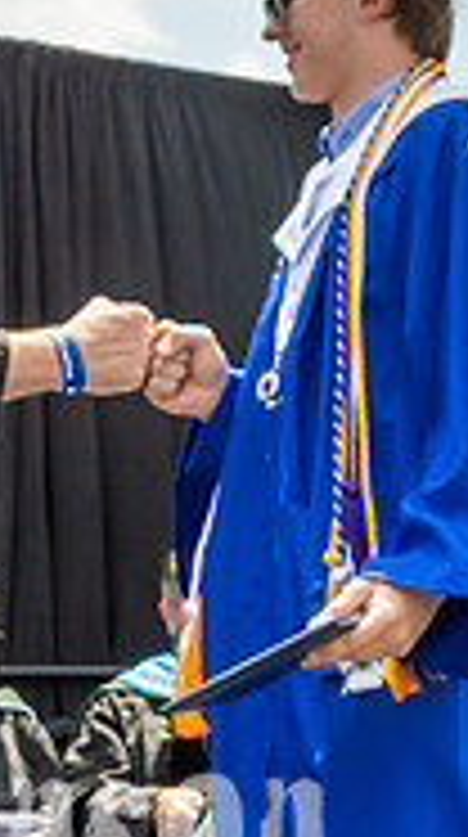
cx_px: 326
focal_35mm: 118
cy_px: 727
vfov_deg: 17.9
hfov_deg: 10.2
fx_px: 2615
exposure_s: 1/800
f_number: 7.1
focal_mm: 17
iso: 200
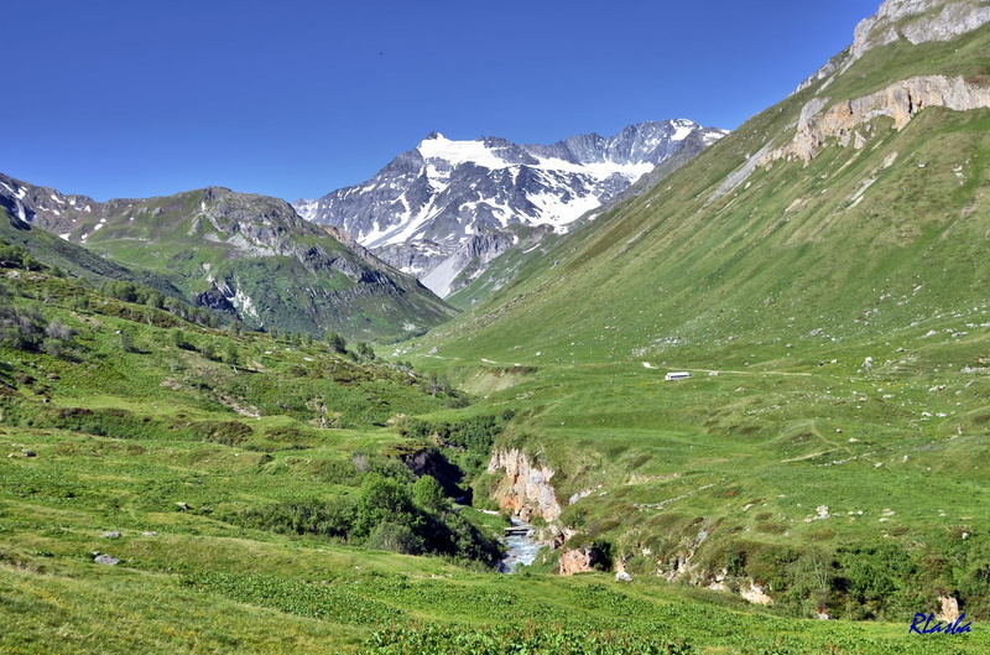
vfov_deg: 34.0
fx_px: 1070
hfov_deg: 49.7
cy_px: 328
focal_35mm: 39
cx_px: 495
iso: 100
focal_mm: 26
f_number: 6.7
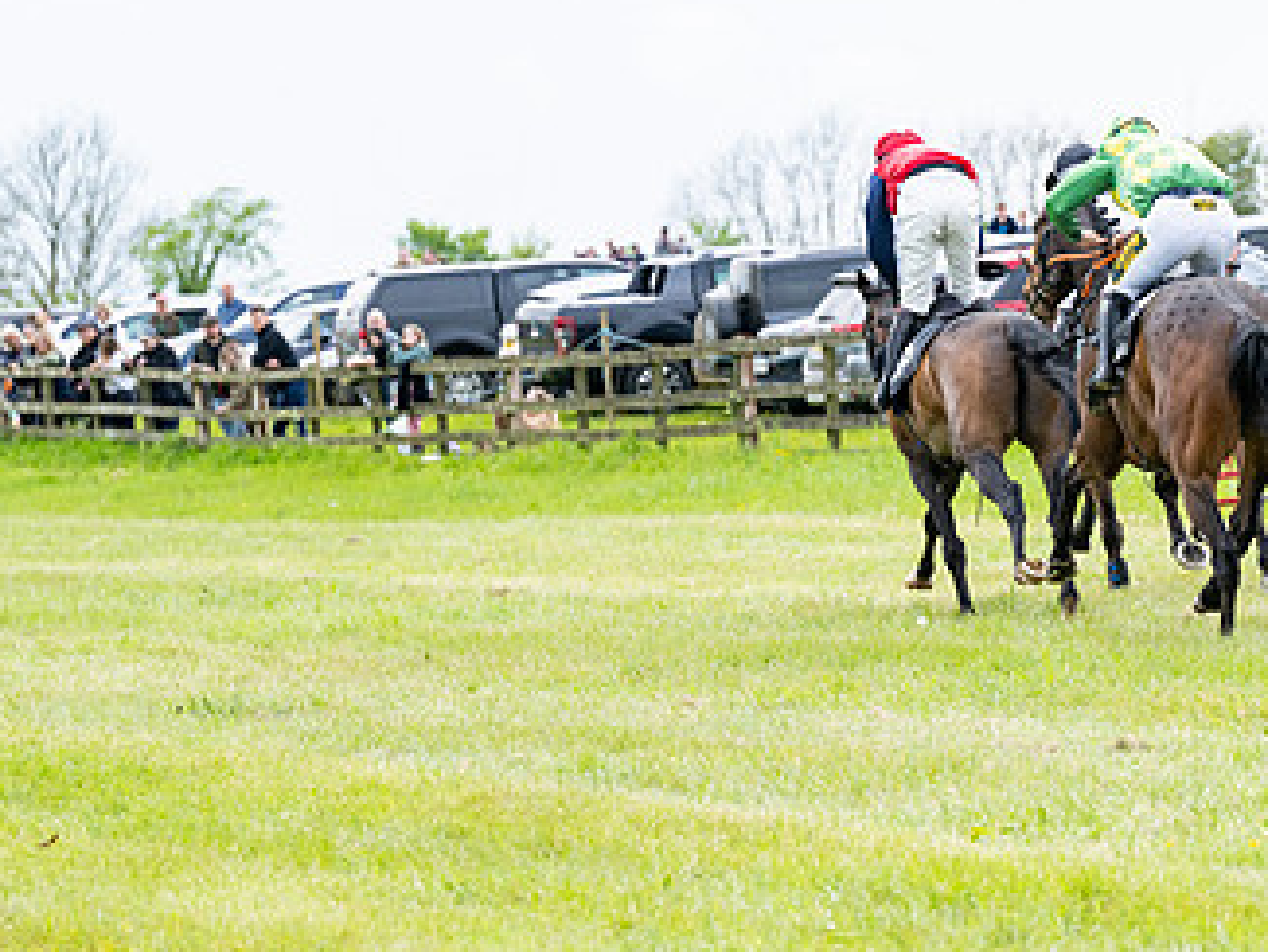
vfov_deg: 6.2
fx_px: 8795
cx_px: 1152
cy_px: 382
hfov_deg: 8.2
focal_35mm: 240
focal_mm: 120
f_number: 4
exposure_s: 1/2500
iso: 400
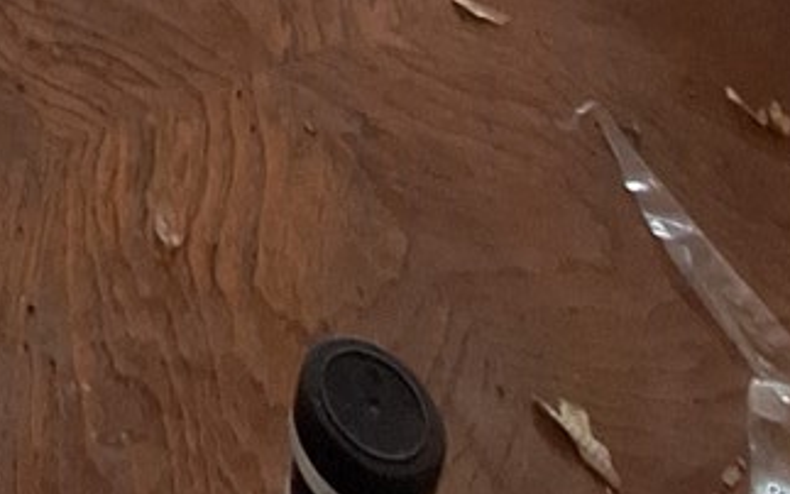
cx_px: -484
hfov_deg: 20.5
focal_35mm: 82
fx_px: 1766
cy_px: -1181
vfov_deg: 9.7
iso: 50
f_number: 2.2
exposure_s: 1/60
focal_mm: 1.74
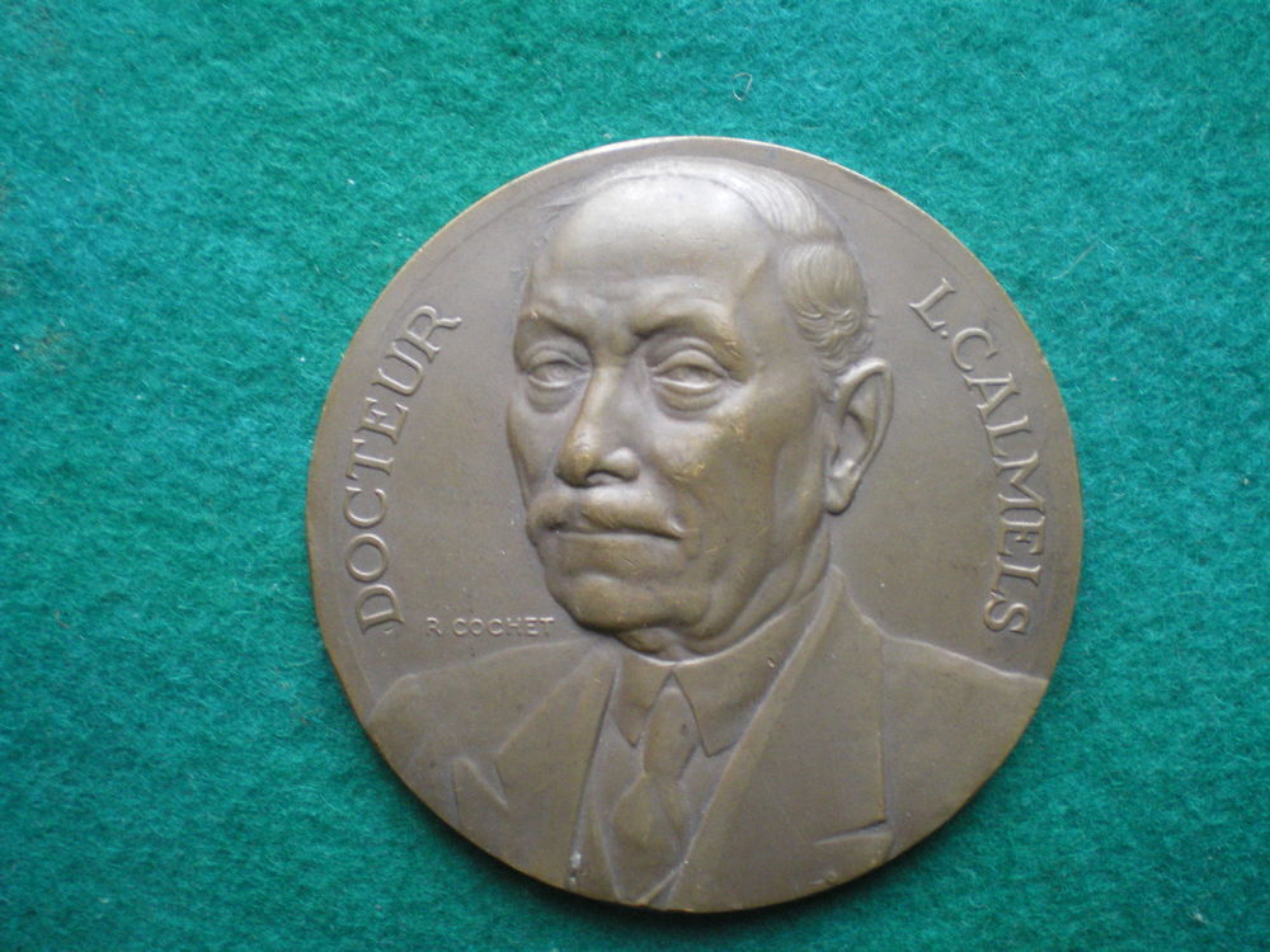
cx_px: 635
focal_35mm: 38
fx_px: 1394
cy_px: 476
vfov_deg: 37.7
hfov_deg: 49.0
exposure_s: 1/50
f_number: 3.1
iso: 320
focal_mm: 6.3
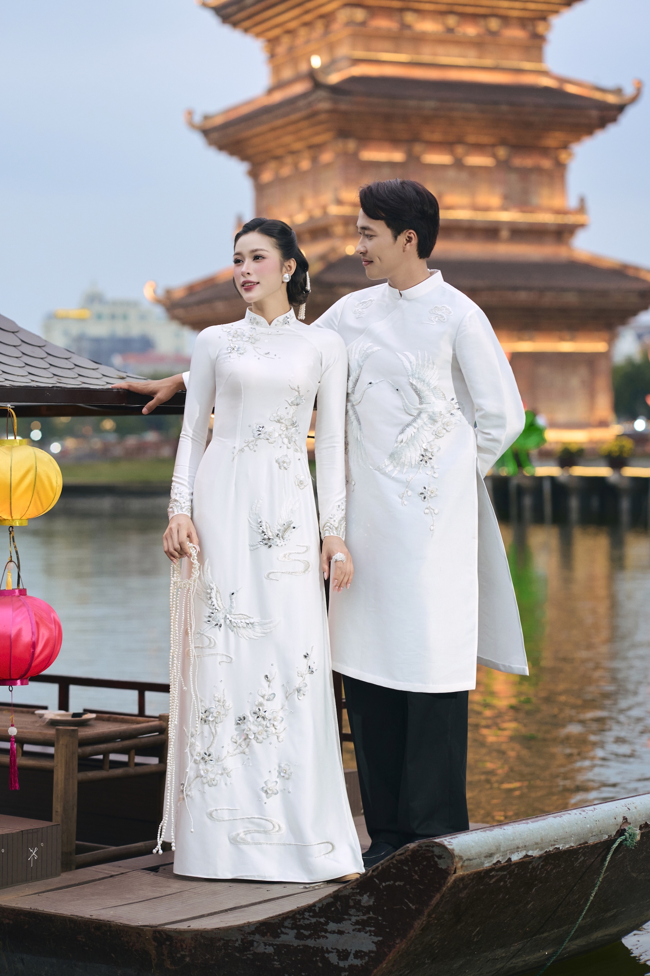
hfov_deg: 16.1
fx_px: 2302
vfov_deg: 23.9
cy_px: 488
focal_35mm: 85
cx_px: 325
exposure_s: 1/250
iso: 500
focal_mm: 85
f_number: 2.8
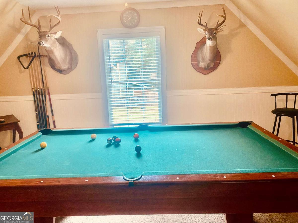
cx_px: 149
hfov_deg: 67.3
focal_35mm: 26
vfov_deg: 53.1
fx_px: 224
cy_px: 112
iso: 160
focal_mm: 4.25
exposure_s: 1/60
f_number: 1.8
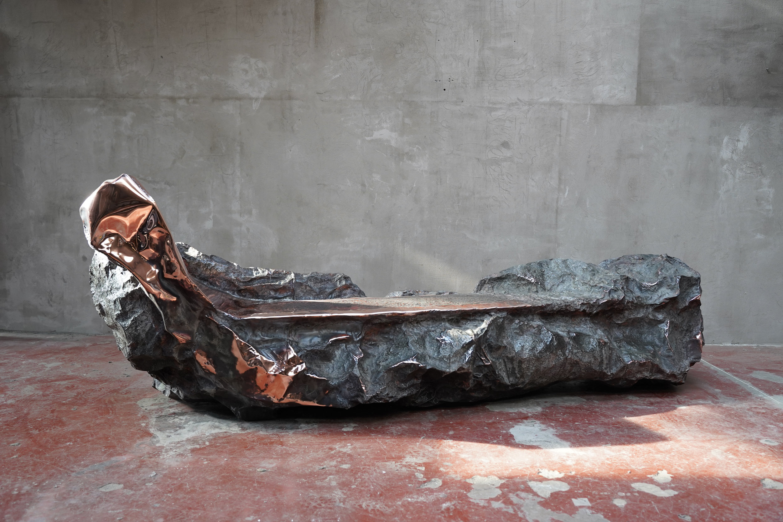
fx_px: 652
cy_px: 261
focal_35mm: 30
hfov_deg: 61.9
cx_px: 392
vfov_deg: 43.6
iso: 1000
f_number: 4
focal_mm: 30
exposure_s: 1/160
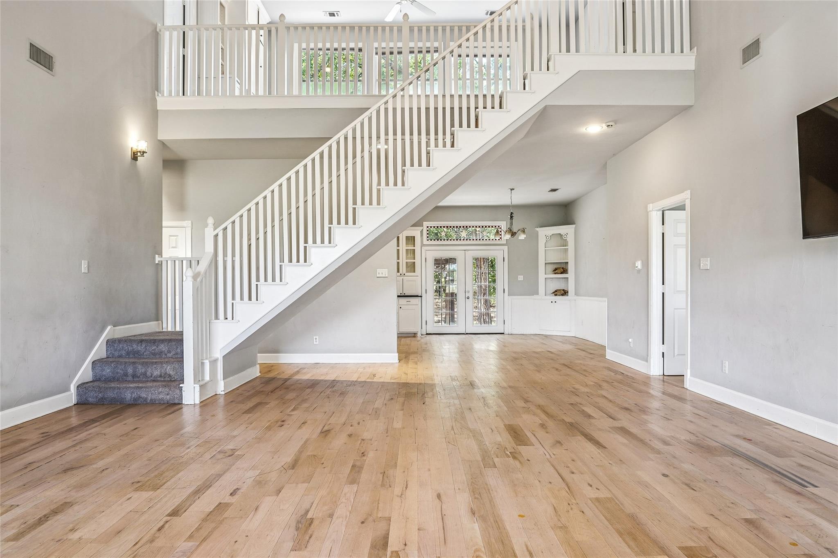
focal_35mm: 21
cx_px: 419
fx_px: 489
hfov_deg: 81.2
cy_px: 279
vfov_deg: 59.5
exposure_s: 1/4
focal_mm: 14
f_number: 9
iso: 100
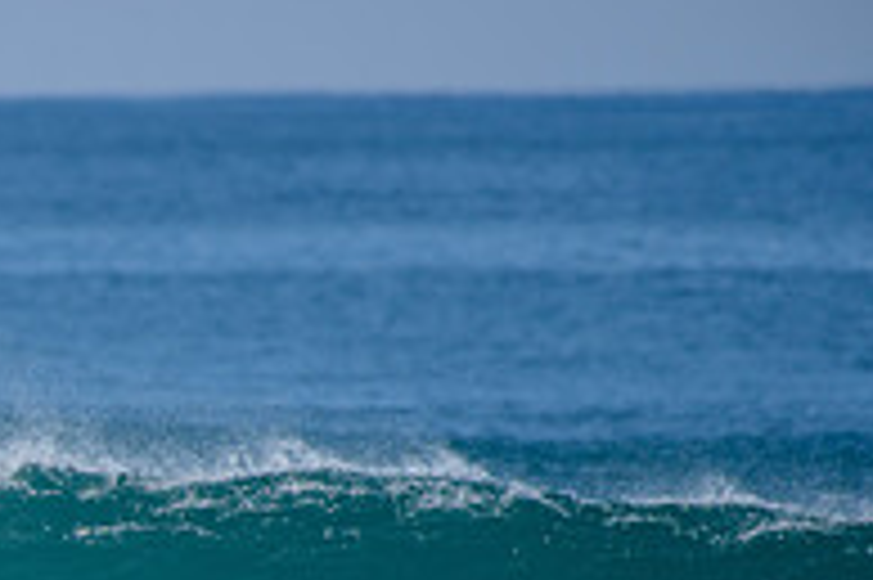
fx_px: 36246
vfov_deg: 0.9
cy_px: 735
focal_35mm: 1496
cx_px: -351
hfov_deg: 1.4
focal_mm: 500
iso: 160
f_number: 5.6
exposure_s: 1/2000
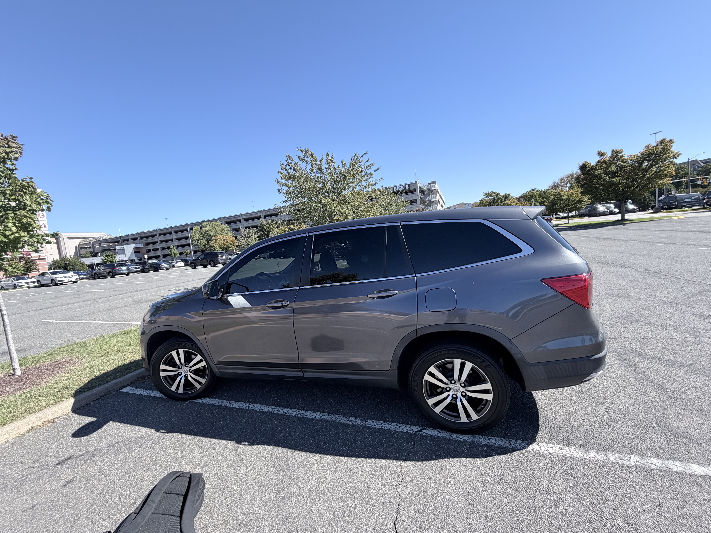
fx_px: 288
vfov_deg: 85.7
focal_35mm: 14
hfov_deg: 102.1
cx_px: 356
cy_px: 266
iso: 40
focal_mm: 2.22
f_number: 2.2
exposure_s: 1/770
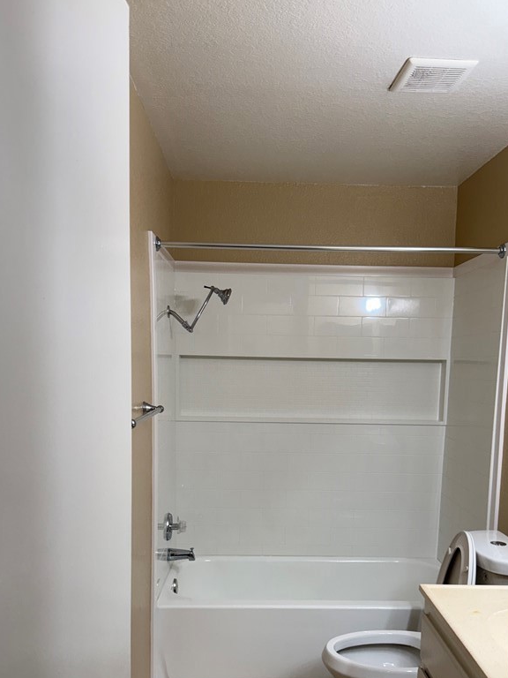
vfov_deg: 55.9
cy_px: 435
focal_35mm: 32
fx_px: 626
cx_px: 280
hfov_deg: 44.1
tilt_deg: -6.4
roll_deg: -0.7
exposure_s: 1/120
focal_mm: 6.76
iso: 100
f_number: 1.78
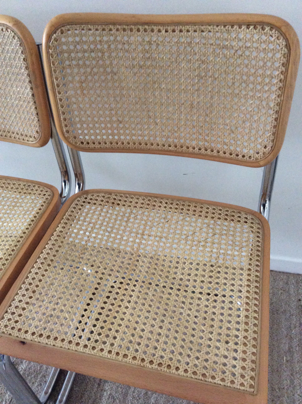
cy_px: 202
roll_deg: +5.8
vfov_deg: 56.9
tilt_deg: -41.4
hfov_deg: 44.1
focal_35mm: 32
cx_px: 151
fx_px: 373
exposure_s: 1/17
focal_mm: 3.3
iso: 320
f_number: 2.4
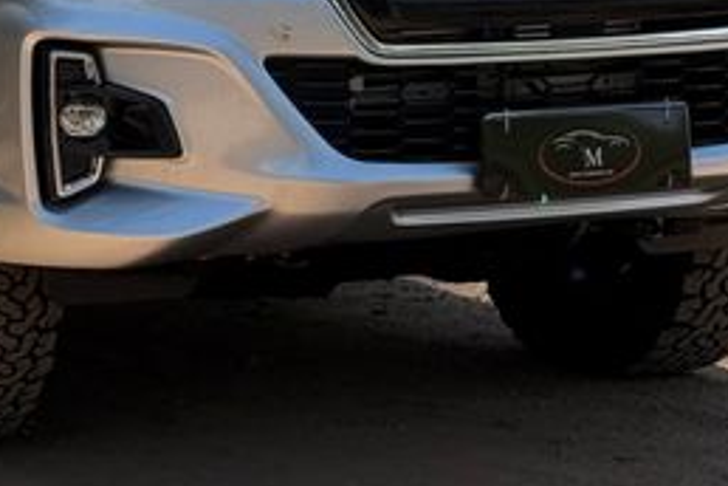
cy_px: -79
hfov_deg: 12.9
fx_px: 3175
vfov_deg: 8.7
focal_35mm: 157
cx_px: 40
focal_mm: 6.76
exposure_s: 1/1795
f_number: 1.78
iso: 100
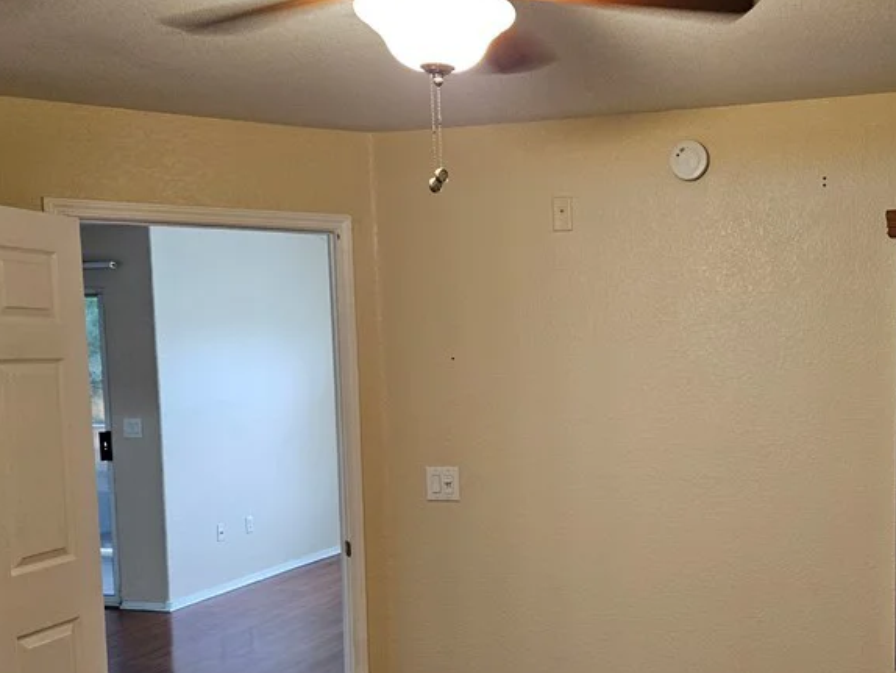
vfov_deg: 34.8
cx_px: 629
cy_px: 447
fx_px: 1062
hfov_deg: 44.8
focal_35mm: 41
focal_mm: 5.4
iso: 320
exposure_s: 1/120
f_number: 1.8
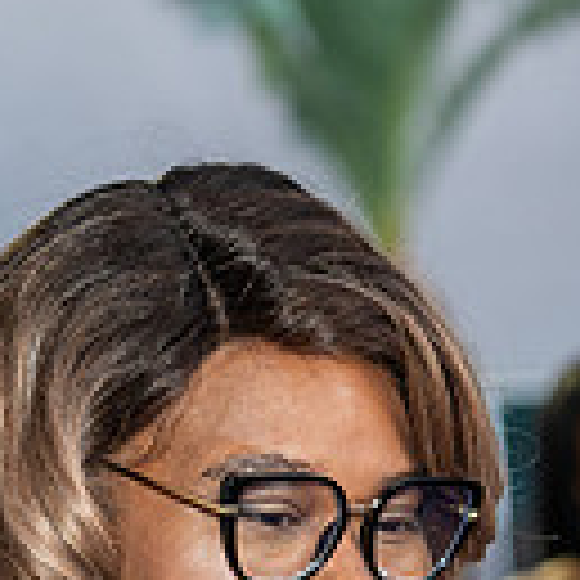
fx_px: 5308
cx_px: 706
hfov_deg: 6.2
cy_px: 852
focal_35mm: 280
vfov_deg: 6.2
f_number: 4
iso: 1600
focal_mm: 73
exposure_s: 1/160
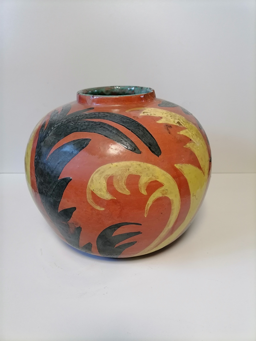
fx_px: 256
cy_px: 170
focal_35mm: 26
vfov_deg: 67.3
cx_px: 128
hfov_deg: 53.1
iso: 250
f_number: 1.8
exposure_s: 1/33.3
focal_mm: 5.4
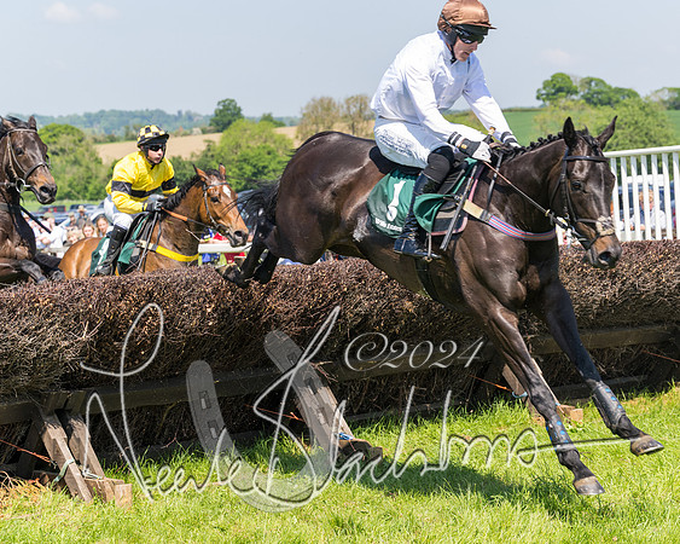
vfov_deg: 16.2
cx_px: 378
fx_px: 1905
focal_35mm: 95
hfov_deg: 20.2
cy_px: 269
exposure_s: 1/800
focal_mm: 70
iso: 200
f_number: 5
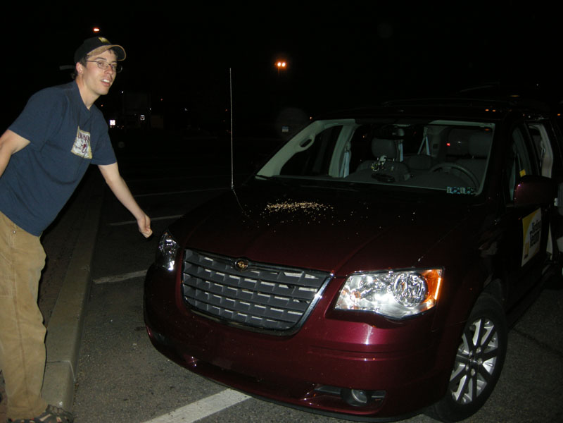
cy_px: 212
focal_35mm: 35
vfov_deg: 40.7
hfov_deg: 52.6
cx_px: 282
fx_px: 569
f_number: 2.7
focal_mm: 7.5
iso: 165
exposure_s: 1/60
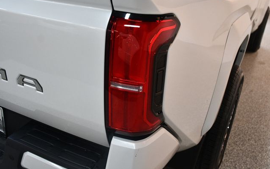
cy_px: 80
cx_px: 135
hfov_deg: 55.3
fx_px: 258
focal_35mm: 35
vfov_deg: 36.3
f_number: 3.8
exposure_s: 1/125
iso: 1400
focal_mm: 23
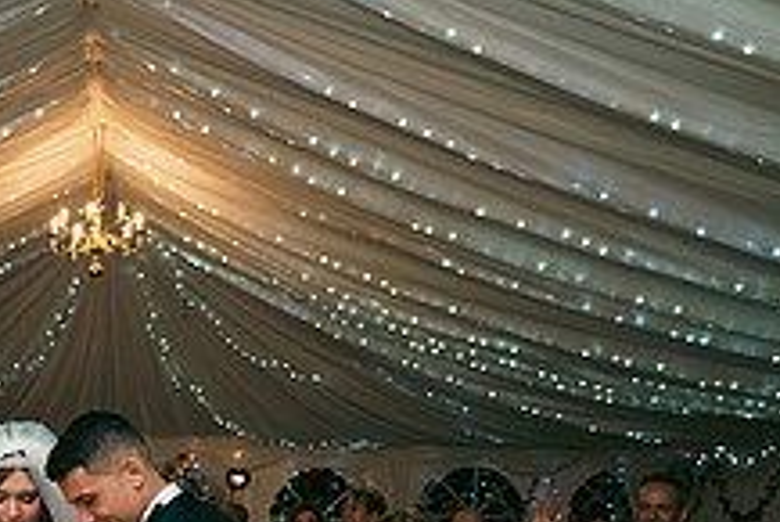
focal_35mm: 64
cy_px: 610
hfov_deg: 29.6
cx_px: 25
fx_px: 1388
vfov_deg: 20.1
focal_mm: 24
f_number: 3.5
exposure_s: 1/160
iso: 800
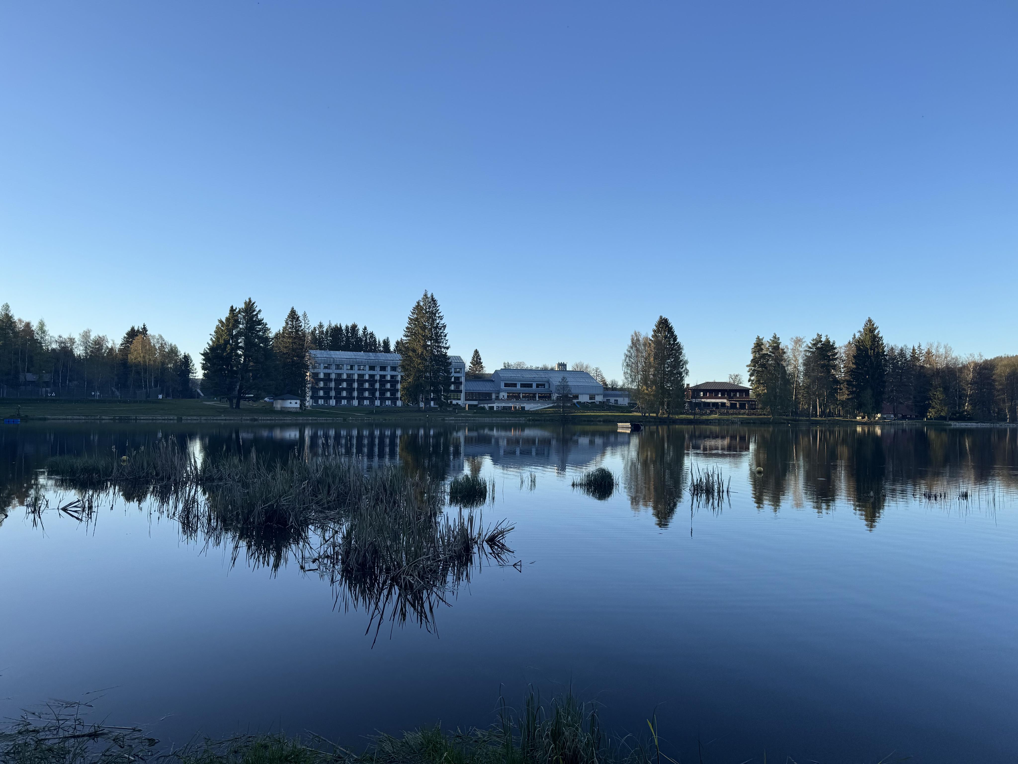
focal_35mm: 24
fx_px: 706
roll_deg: -0.5
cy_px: 382
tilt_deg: +1.8
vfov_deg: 56.8
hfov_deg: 71.6
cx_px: 509
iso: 80
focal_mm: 6.76
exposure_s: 1/1980
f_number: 1.78
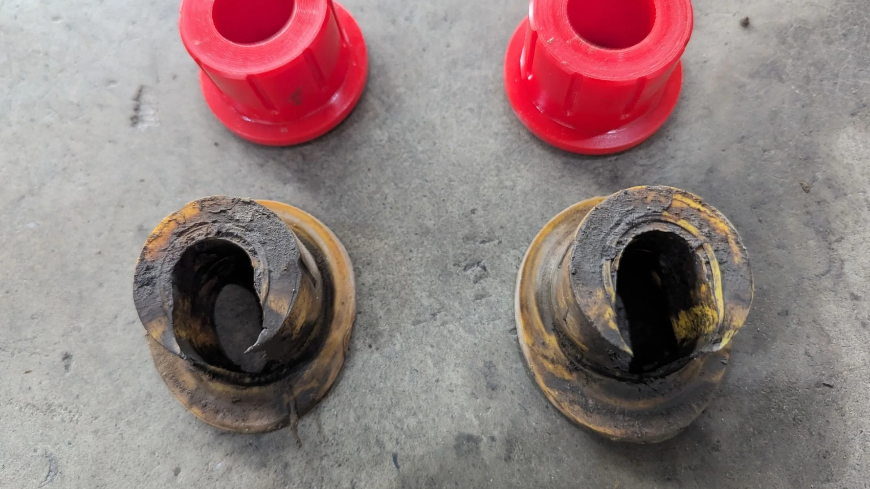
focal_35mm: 27
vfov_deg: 42.8
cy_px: 210
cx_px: 434
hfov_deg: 69.9
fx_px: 623
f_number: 1.85
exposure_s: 1/44.8
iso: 293
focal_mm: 6.81
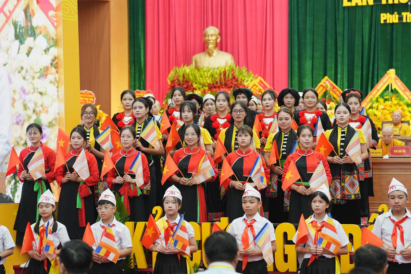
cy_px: 137
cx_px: 206
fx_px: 993
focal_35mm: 87
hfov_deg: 23.4
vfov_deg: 15.7
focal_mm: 87
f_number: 2.8
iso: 2500
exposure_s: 1/200
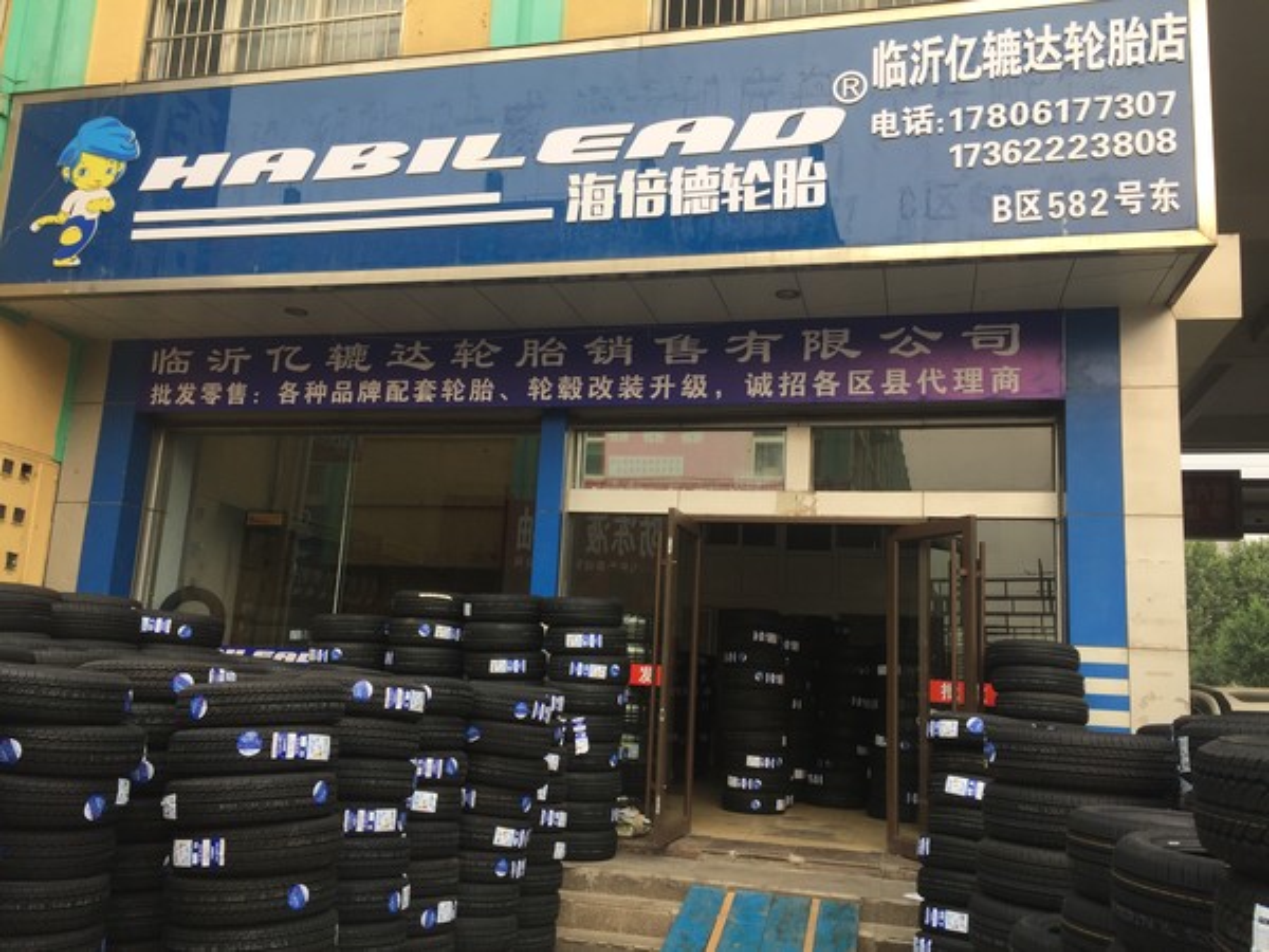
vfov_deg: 48.2
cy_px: 476
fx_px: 1063
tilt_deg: +13.2
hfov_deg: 61.7
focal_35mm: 29
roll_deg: -3.6
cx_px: 634
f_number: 2.2
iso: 32
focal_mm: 4.15
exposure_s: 1/430
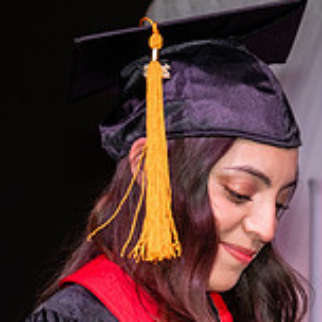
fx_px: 3378
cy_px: 372
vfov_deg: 5.4
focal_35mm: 321
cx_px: 352
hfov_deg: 5.4
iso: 800
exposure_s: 1/160
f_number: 5.6
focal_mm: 70
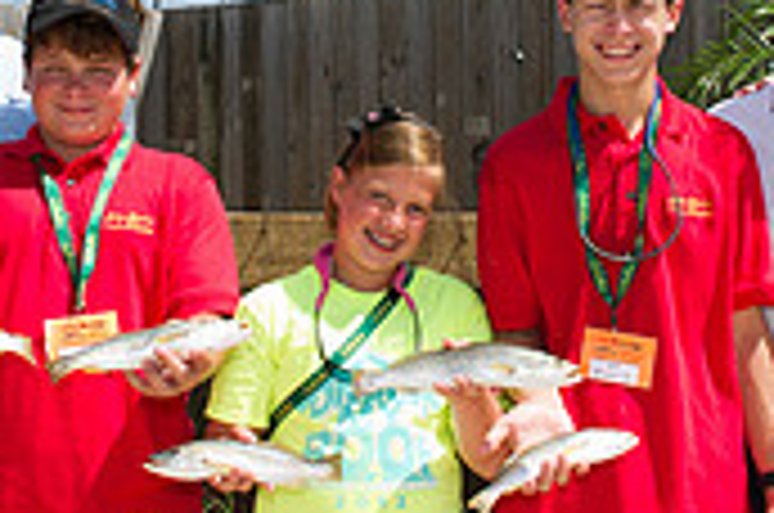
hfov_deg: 25.1
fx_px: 1738
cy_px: -27
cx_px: 405
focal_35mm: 81
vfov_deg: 16.4
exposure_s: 1/250
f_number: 8
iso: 125
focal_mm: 24
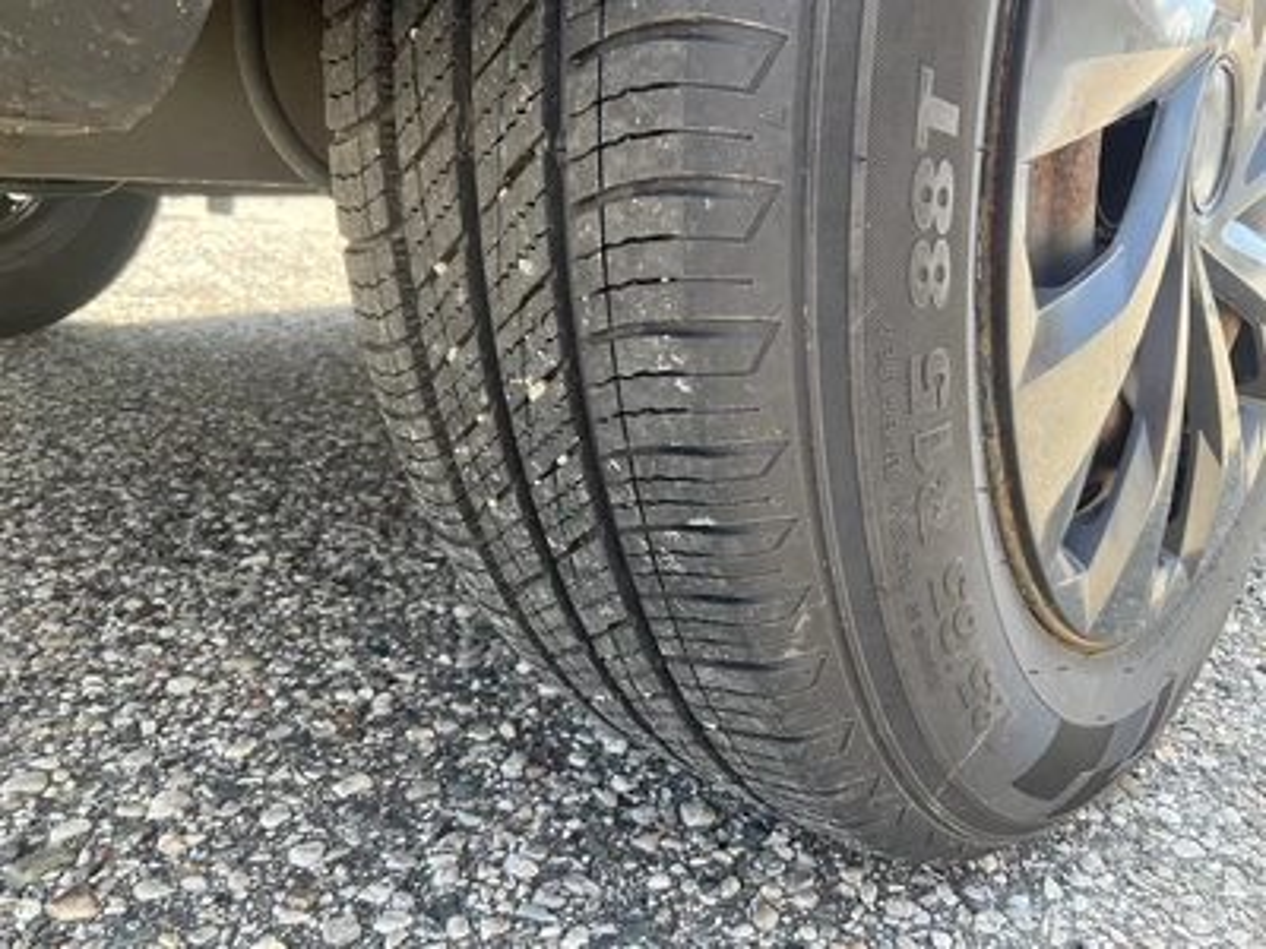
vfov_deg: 48.2
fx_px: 1061
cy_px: 474
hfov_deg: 61.7
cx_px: 633
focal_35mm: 29
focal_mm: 3
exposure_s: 1/158
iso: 32
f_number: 1.8
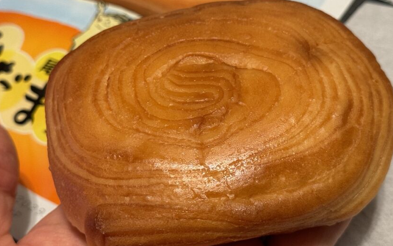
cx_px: 208
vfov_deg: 20.6
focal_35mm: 63
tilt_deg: -45.2
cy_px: 119
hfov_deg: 32.5
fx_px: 675
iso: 200
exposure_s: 1/33
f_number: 1.78
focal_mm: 6.86
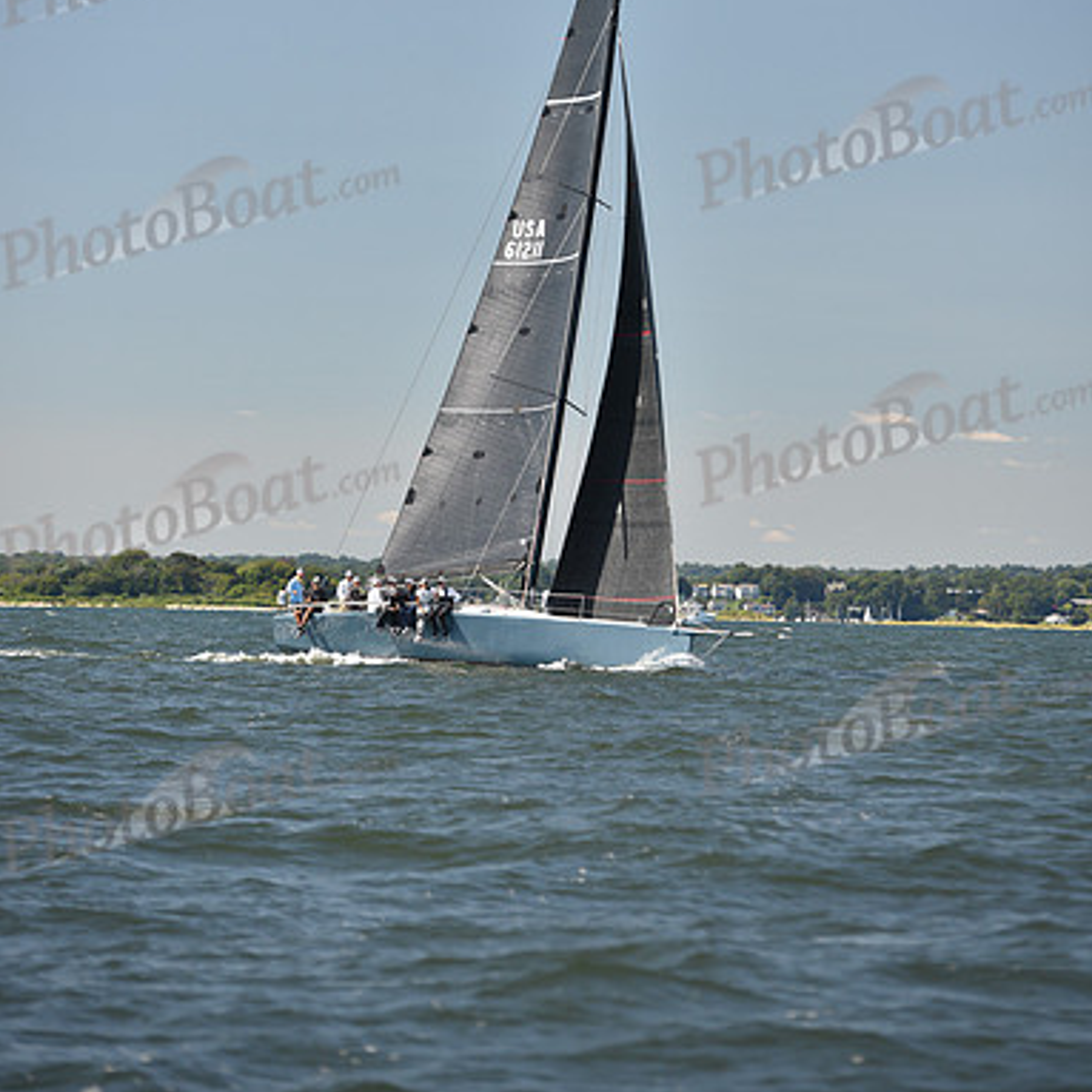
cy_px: 325
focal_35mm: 180
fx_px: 6424
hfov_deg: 9.7
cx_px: 549
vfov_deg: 9.7
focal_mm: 140
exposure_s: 1/800
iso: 250
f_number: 3.5
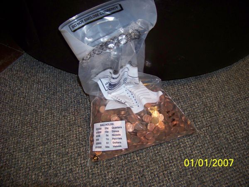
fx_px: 259
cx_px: 124
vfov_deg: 39.7
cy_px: 94
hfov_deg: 51.4
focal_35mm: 36
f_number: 2.8
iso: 200
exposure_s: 1/30
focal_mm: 5.85
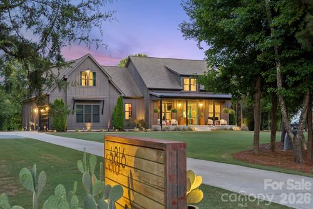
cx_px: 156
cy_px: 104
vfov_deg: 27.5
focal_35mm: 49
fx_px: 426
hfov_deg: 40.4
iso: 250
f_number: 8
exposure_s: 1/2
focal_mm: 49
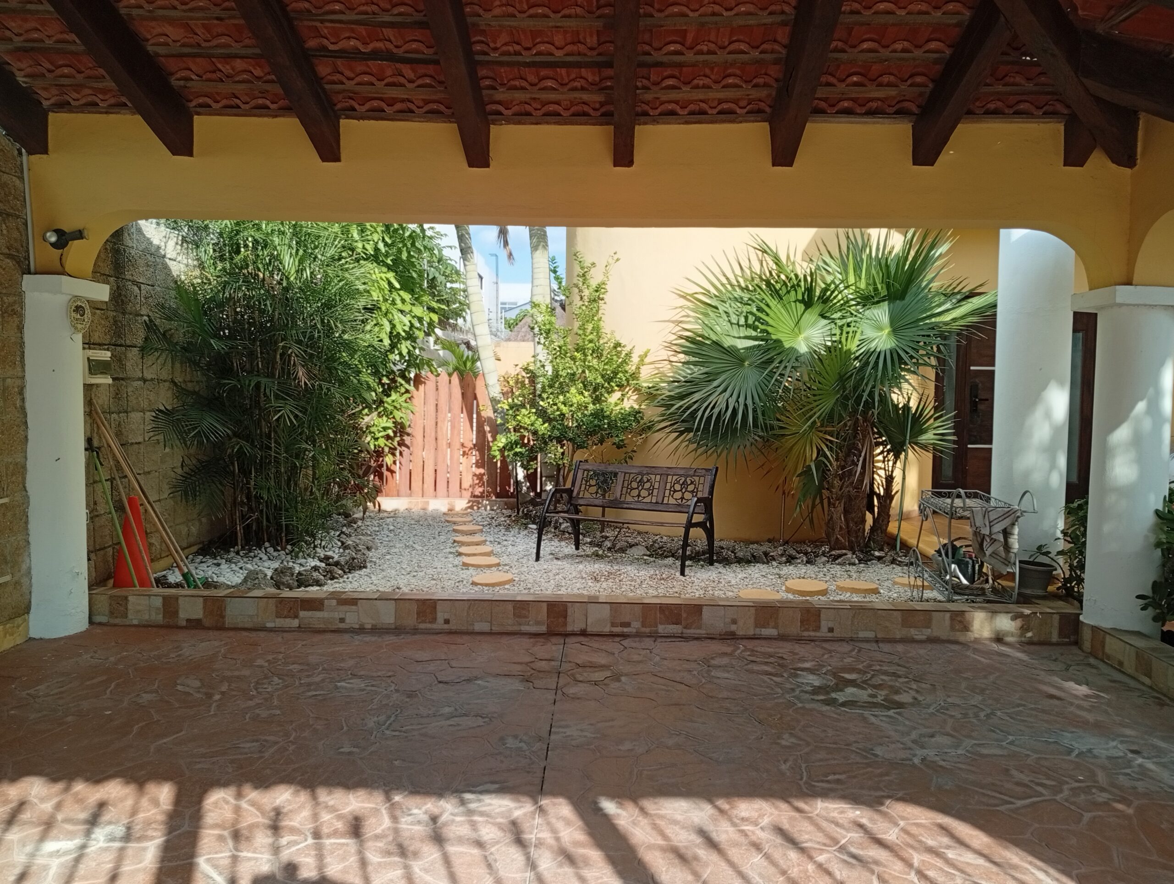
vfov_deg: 51.5
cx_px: 587
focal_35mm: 27
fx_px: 917
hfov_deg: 65.2
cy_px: 442
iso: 50
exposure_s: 1/142
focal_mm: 3.98
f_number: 1.8
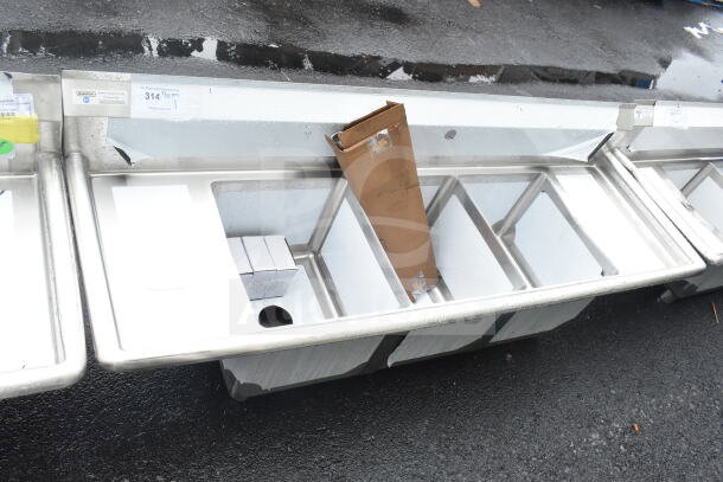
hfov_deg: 61.9
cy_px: 241
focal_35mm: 30
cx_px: 362
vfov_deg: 43.6
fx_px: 603
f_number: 9
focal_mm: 20
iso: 1600
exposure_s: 1/320
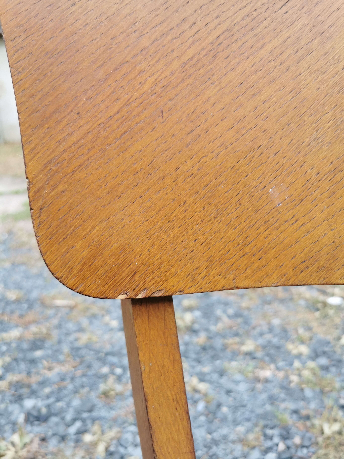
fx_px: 358
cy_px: 230
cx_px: 172
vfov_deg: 65.3
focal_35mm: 27
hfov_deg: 51.4
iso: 50
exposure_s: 1/312
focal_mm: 5.56
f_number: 1.6
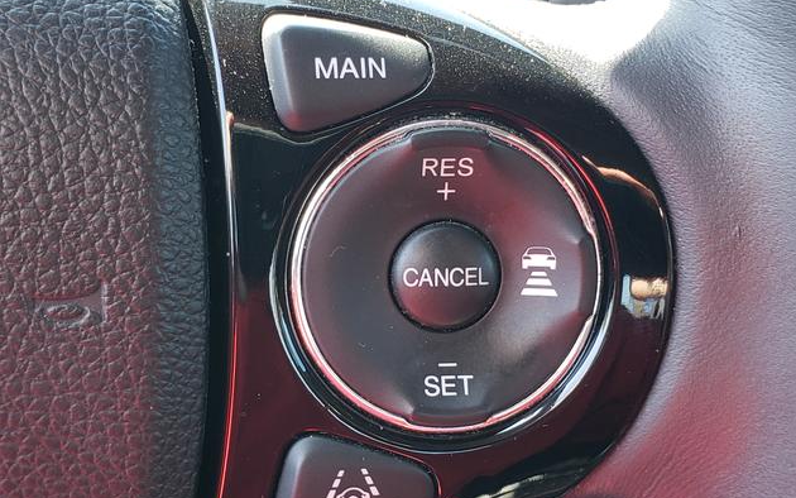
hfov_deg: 66.5
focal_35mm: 28
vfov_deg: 44.5
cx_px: 403
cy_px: 272
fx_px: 608
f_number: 2.4
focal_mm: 4.3
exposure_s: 1/50
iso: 100
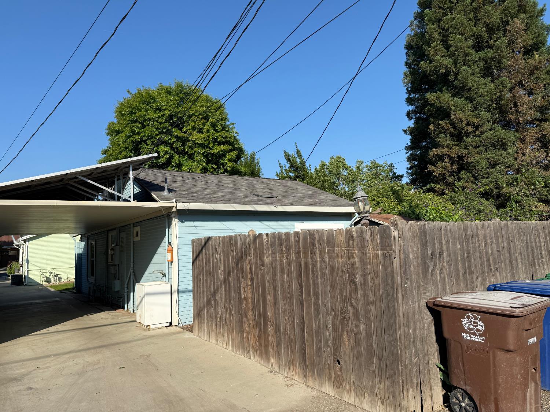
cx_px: 275
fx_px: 381
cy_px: 206
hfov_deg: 71.6
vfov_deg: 56.8
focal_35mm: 24
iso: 80
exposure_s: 1/4405
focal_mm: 6.76
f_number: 1.78
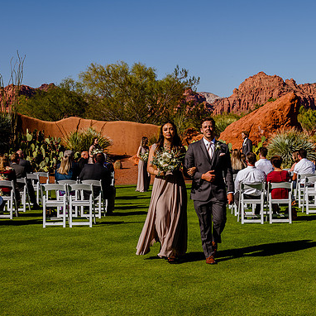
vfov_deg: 25.7
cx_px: 169
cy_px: 159
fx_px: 692
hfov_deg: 25.7
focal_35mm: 67
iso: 125
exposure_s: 1/320
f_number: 10
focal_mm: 52
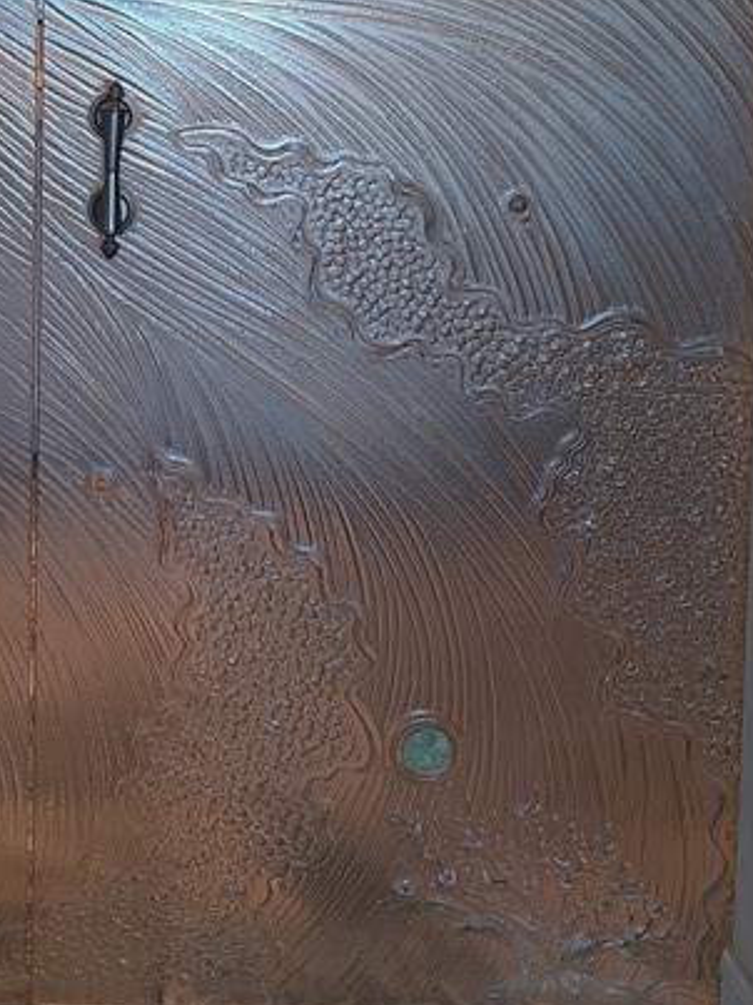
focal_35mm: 61
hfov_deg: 23.3
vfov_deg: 30.3
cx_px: 65
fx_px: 1770
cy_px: 102
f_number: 1.8
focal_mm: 5.23
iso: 64
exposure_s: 1/60
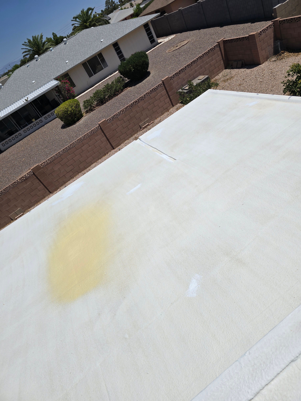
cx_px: 150
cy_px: 200
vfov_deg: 73.9
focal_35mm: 23
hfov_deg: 58.9
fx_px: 267
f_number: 1.7
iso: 12
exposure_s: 1/3579
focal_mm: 6.3
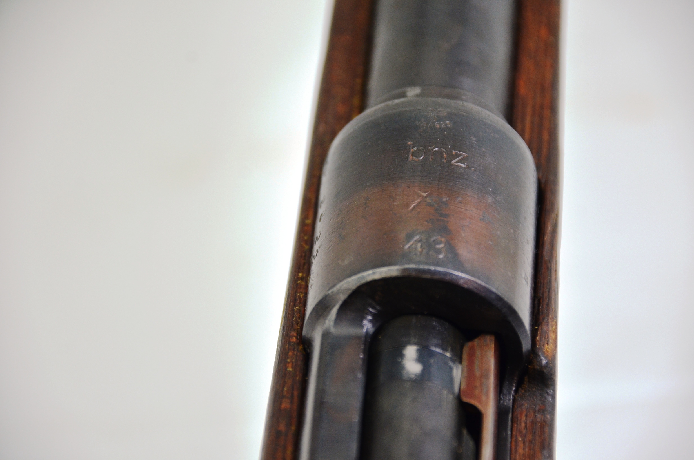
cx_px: 347
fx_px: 3896
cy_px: 230
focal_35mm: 202
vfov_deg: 6.8
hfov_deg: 10.2
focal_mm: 135
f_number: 5.6
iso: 560
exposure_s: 1/250
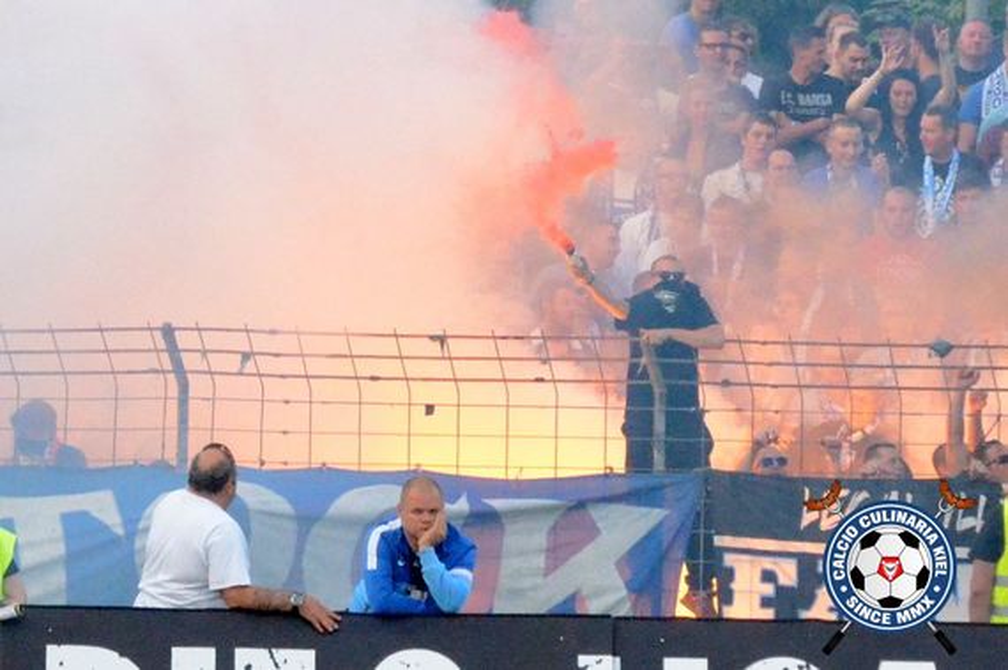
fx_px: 8393
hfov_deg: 6.9
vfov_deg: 4.6
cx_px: 504
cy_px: 335
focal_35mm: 300
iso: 5000
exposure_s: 1/640
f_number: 10
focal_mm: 200
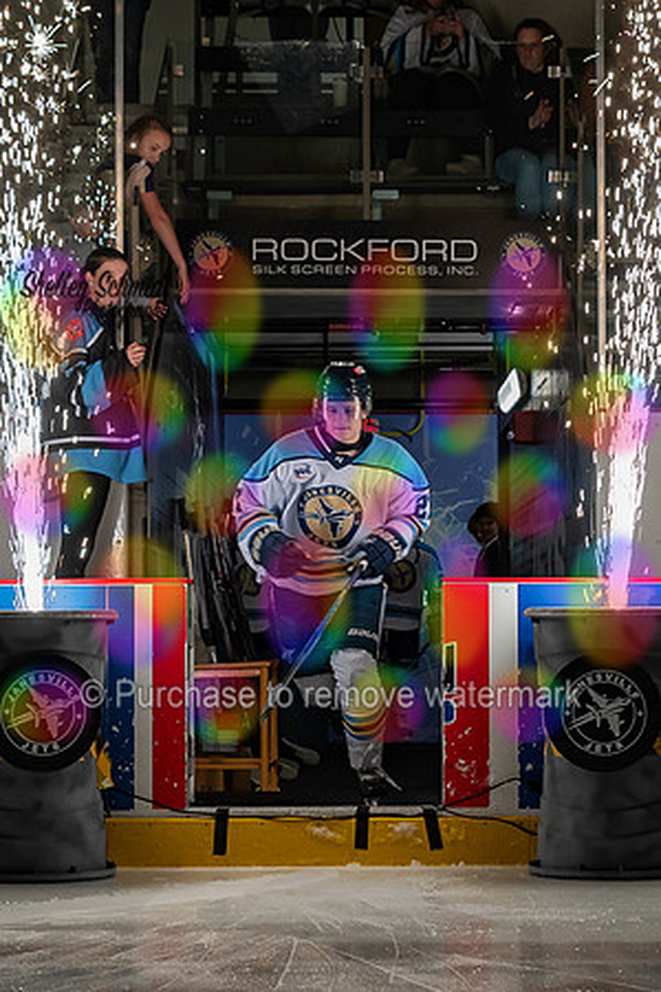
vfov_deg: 22.0
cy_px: 553
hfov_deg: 14.8
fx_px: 2544
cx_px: 373
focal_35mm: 92
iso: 400
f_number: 3.5
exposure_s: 1/200
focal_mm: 32
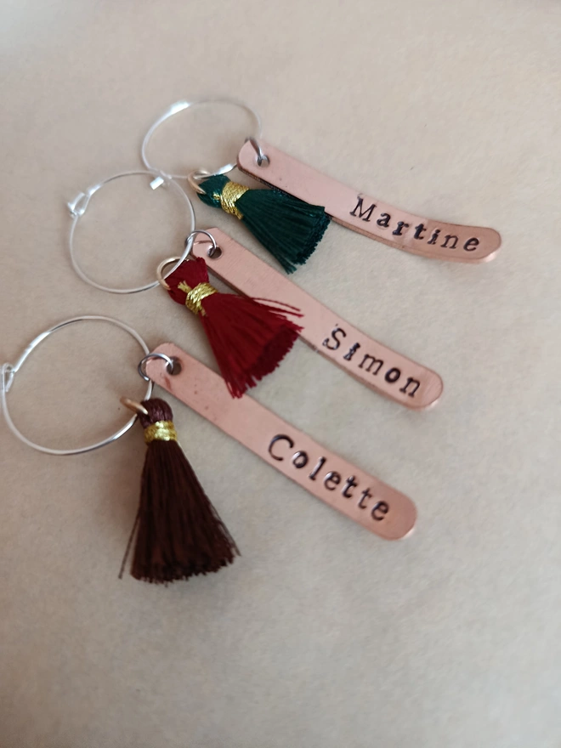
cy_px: 374
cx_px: 280
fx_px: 519
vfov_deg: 71.6
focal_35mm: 24
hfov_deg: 56.8
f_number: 1.7
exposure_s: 1/50
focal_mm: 5.24
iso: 1023
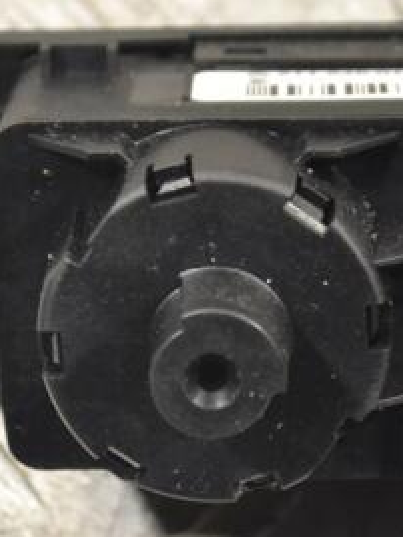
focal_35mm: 177
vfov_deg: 11.1
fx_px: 2746
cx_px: 371
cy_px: 174
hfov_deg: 8.4
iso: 3200
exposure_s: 1/200
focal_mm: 55
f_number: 7.1
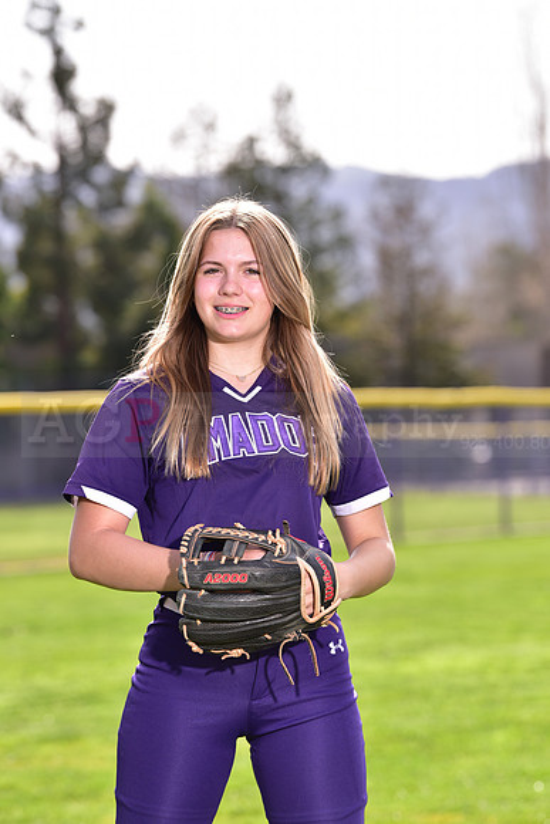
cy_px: 412
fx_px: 3550
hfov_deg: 8.9
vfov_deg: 13.2
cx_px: 275
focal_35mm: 155
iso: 80
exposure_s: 1/250
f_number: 5
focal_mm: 155
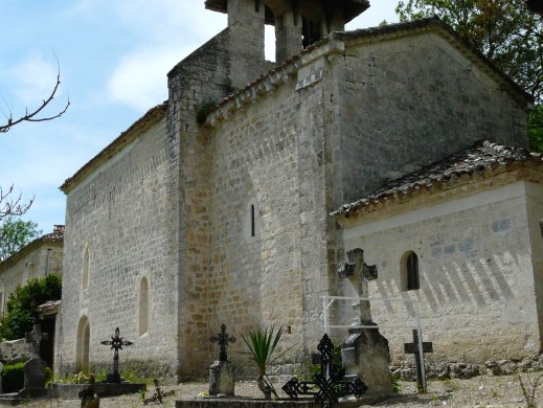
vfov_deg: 31.5
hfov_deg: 41.2
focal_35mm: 46
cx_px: 269
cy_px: 180
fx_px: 722
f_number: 7.1
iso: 100
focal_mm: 5.7
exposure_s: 1/400
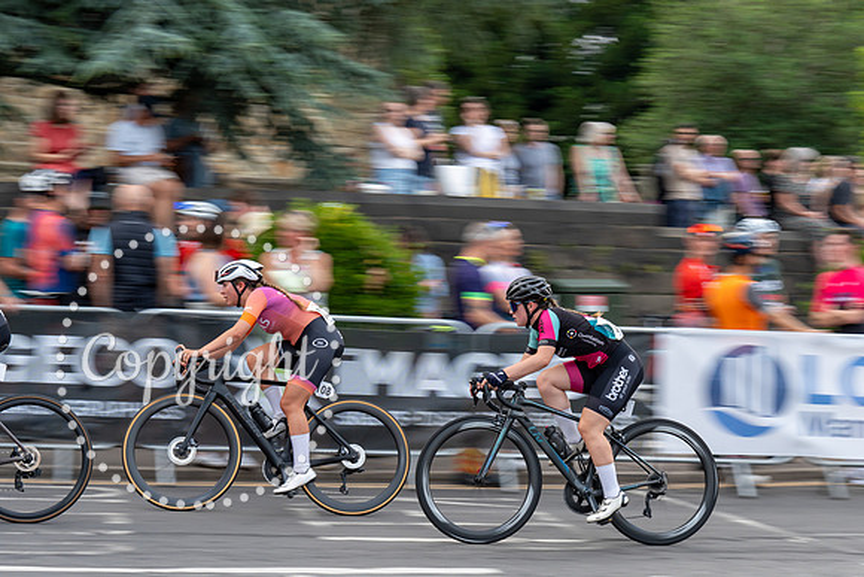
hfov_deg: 24.9
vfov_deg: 16.8
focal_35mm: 81
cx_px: 475
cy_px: 317
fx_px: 1955
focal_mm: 74
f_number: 10
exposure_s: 1/100
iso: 500
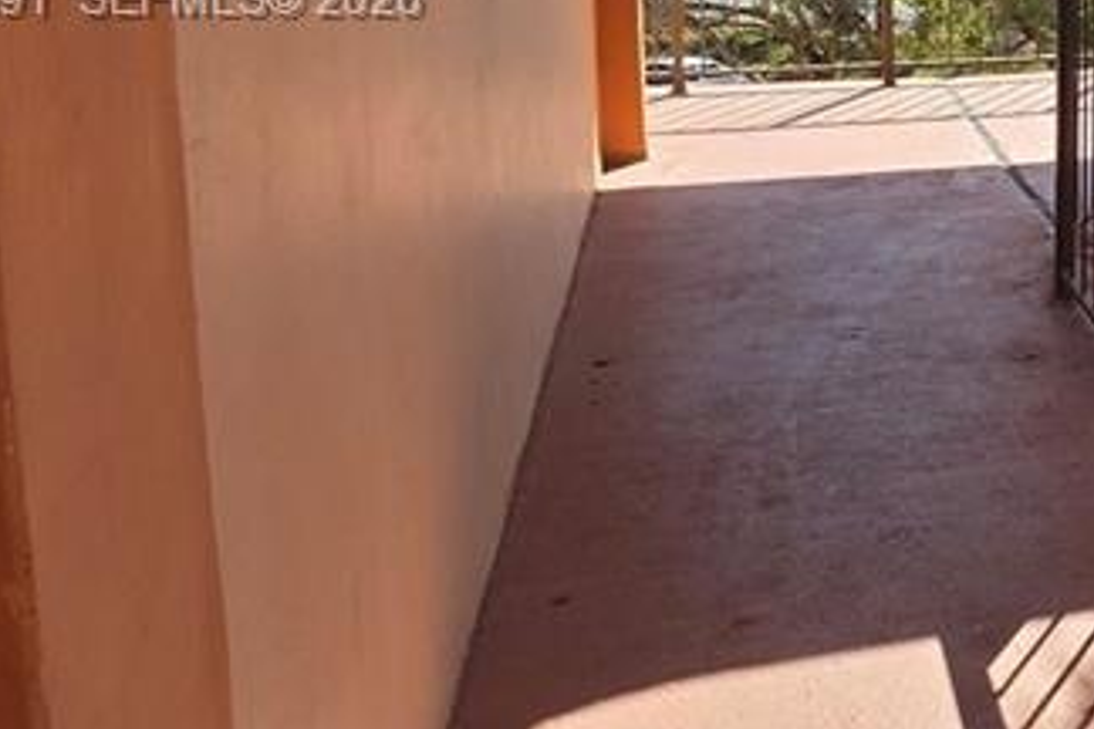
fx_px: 1519
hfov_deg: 32.6
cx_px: 1317
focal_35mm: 50
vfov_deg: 25.7
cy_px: 3
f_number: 1.9
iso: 40
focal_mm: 2.2
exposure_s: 1/1055
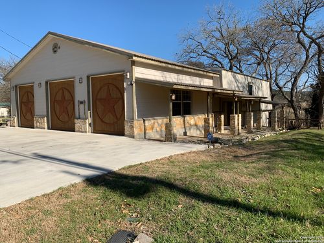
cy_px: 122
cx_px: 162
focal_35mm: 26
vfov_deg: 53.1
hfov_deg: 67.3
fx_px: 243
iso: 25
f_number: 1.8
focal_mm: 4.25
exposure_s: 1/2257
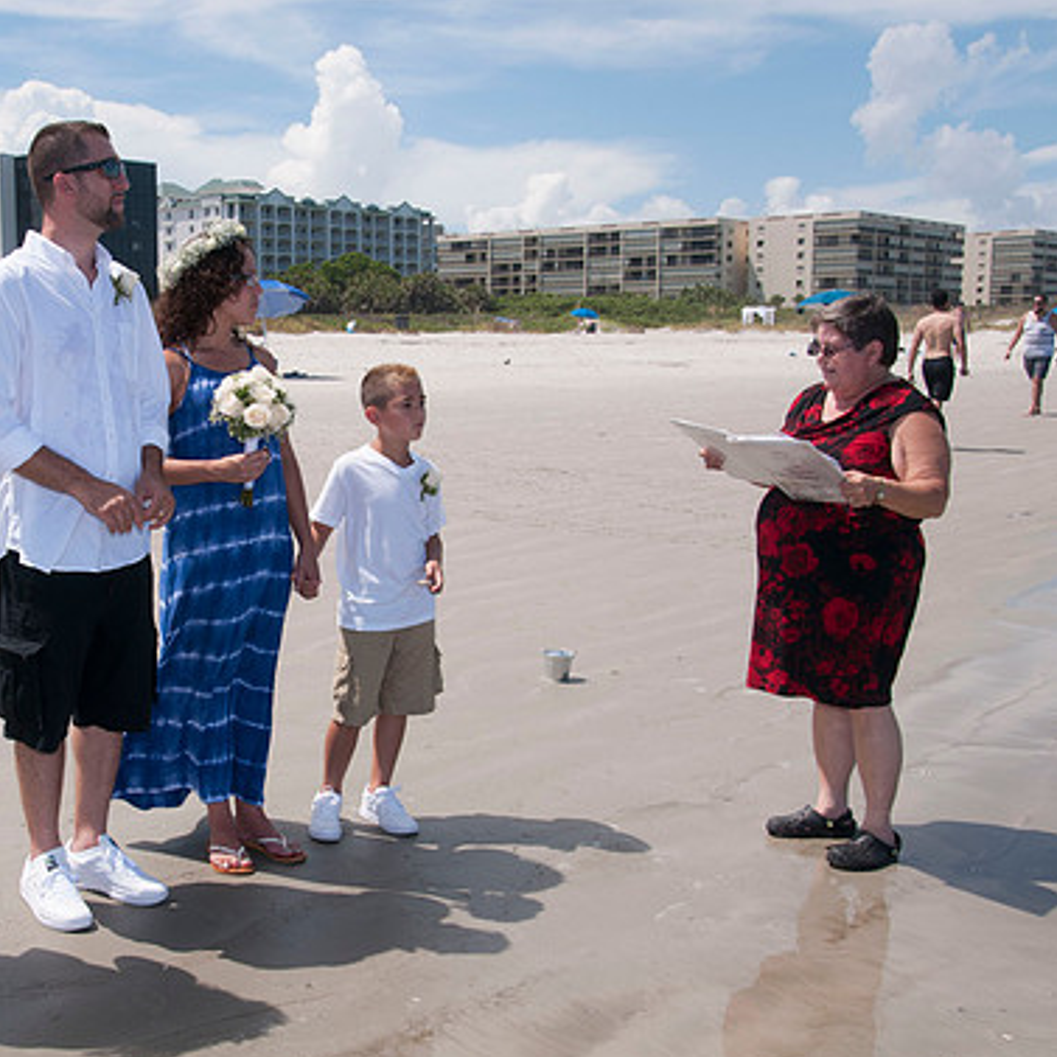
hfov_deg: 35.2
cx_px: 250
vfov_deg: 36.1
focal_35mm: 47
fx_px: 1624
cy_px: 537
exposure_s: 1/250
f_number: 10
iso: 100
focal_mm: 24
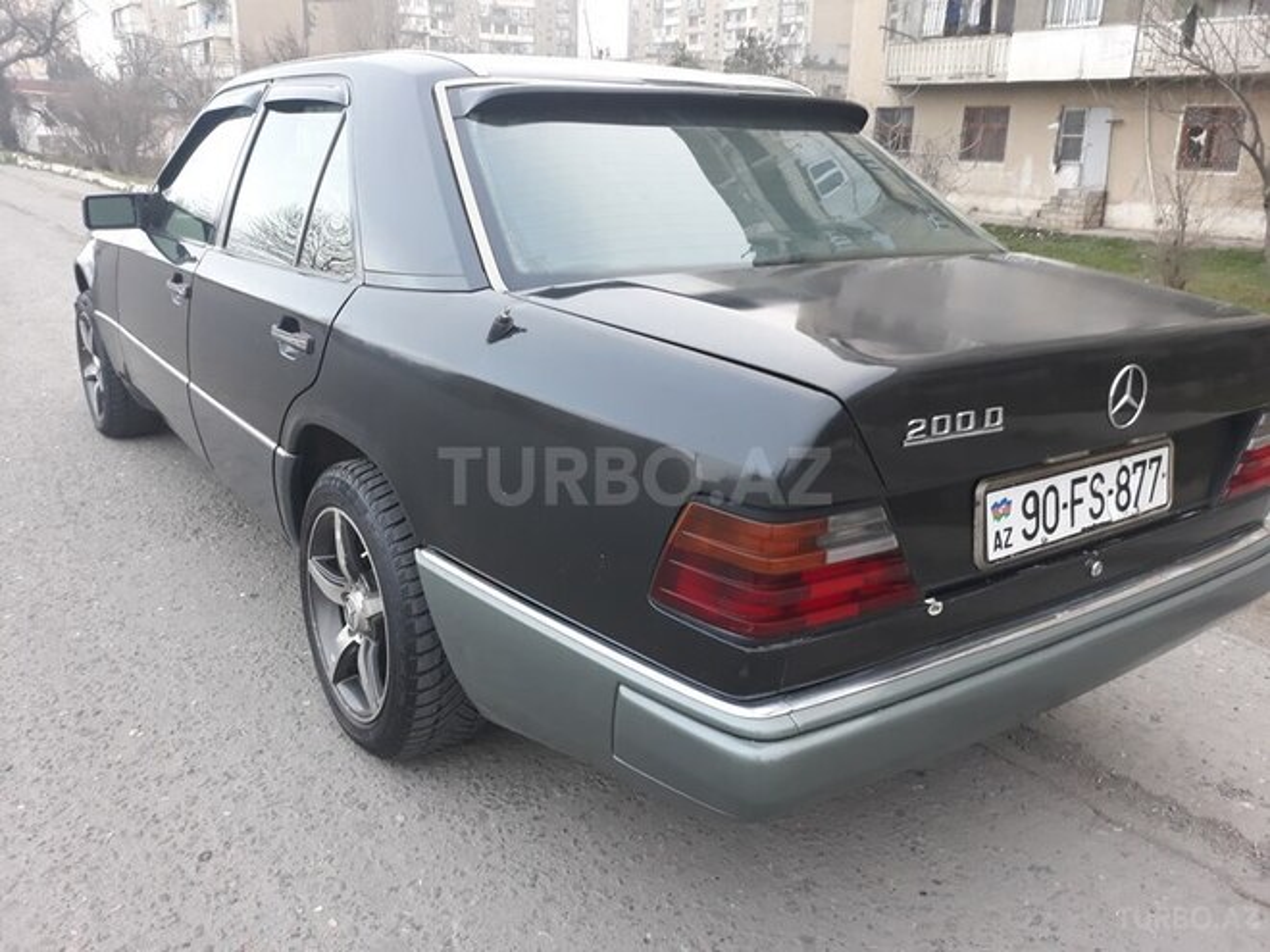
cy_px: 476
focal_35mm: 27
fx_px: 991
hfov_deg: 65.3
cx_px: 635
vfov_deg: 51.4
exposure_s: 1/50
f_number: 1.7
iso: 64
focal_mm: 3.71
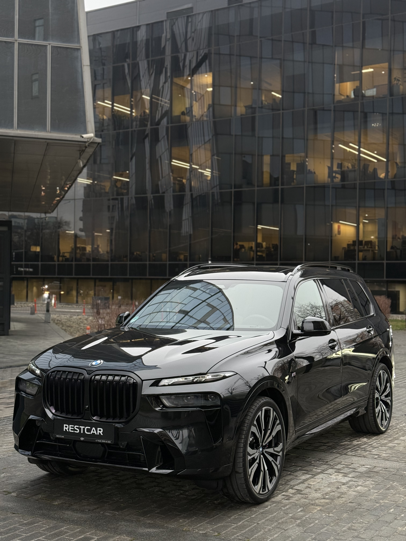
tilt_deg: +1.1
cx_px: 203
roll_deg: -0.9
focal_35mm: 48
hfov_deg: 30.3
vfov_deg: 39.7
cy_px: 270
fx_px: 751
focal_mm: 6.76
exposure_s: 1/98
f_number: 1.78
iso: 100
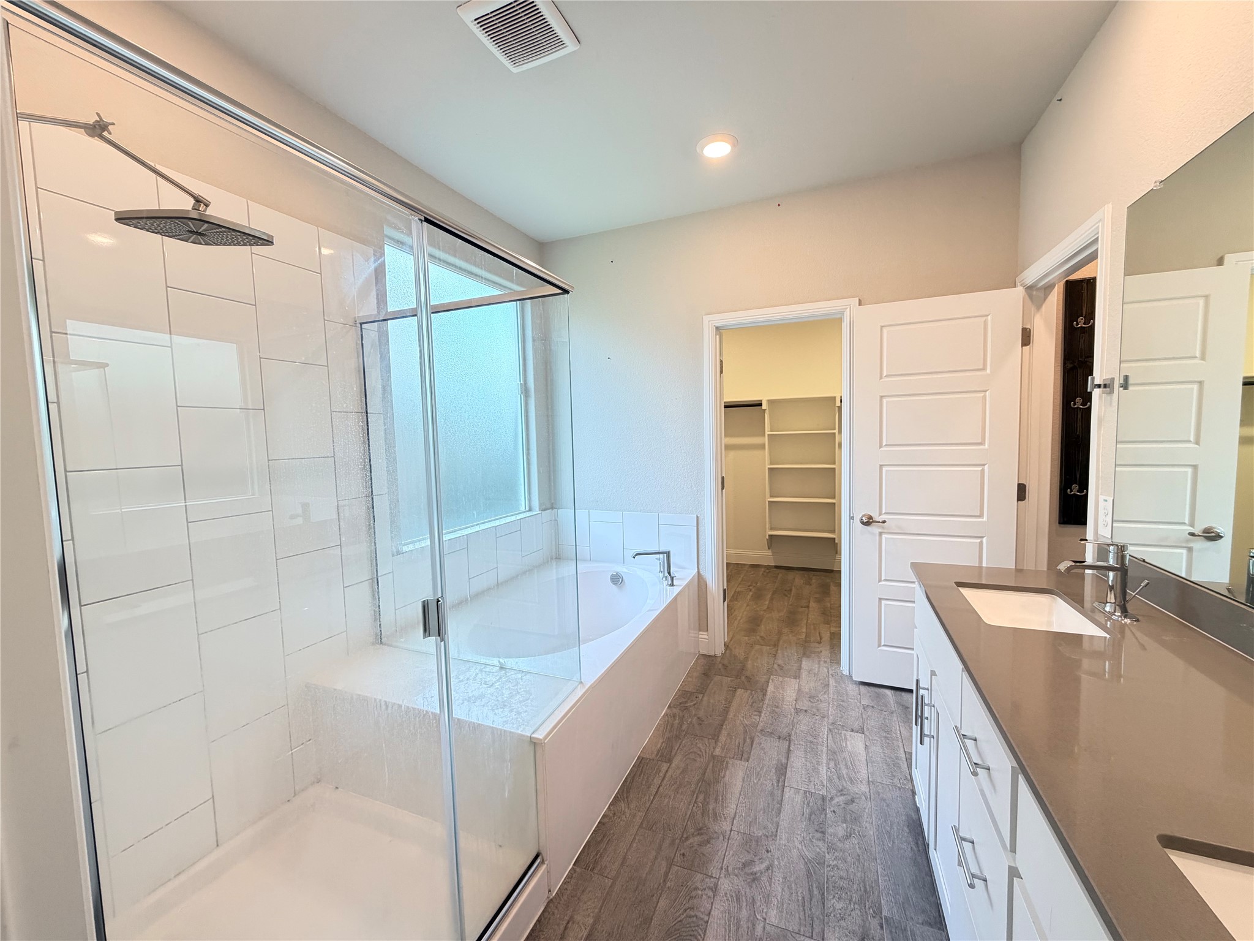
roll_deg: +1.4
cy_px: 470
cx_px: 627
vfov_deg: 85.7
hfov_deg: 102.1
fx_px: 507
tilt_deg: -3.7
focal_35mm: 14
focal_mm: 2.22
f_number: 2.2
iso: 250
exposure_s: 1/60
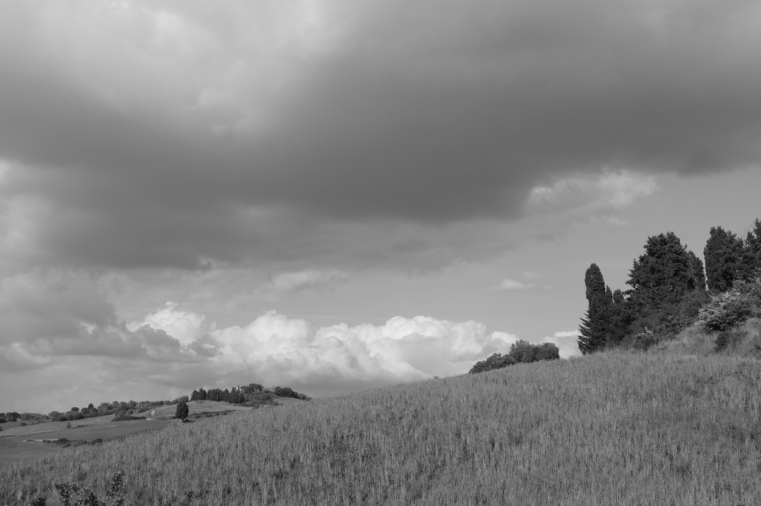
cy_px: 253
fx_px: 950
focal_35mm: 45
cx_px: 380
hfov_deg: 43.6
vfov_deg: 29.8
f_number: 13
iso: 100
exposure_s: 1/125
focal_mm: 30
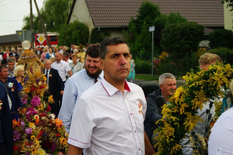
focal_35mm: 87
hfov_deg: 23.4
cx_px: 116
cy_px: 78
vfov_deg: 15.7
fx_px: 562
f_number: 5.6
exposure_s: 1/750
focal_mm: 58
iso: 280
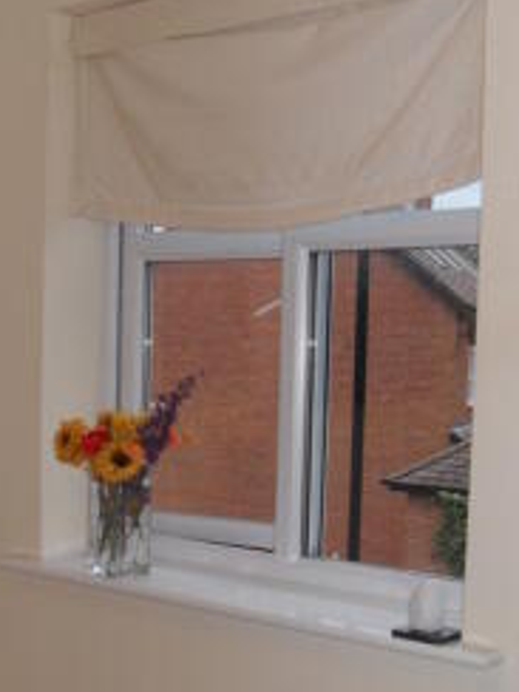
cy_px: 501
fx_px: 1219
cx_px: 193
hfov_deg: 24.0
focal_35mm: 61
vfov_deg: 31.2
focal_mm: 6.3
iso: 100
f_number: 2.8
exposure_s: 1/45
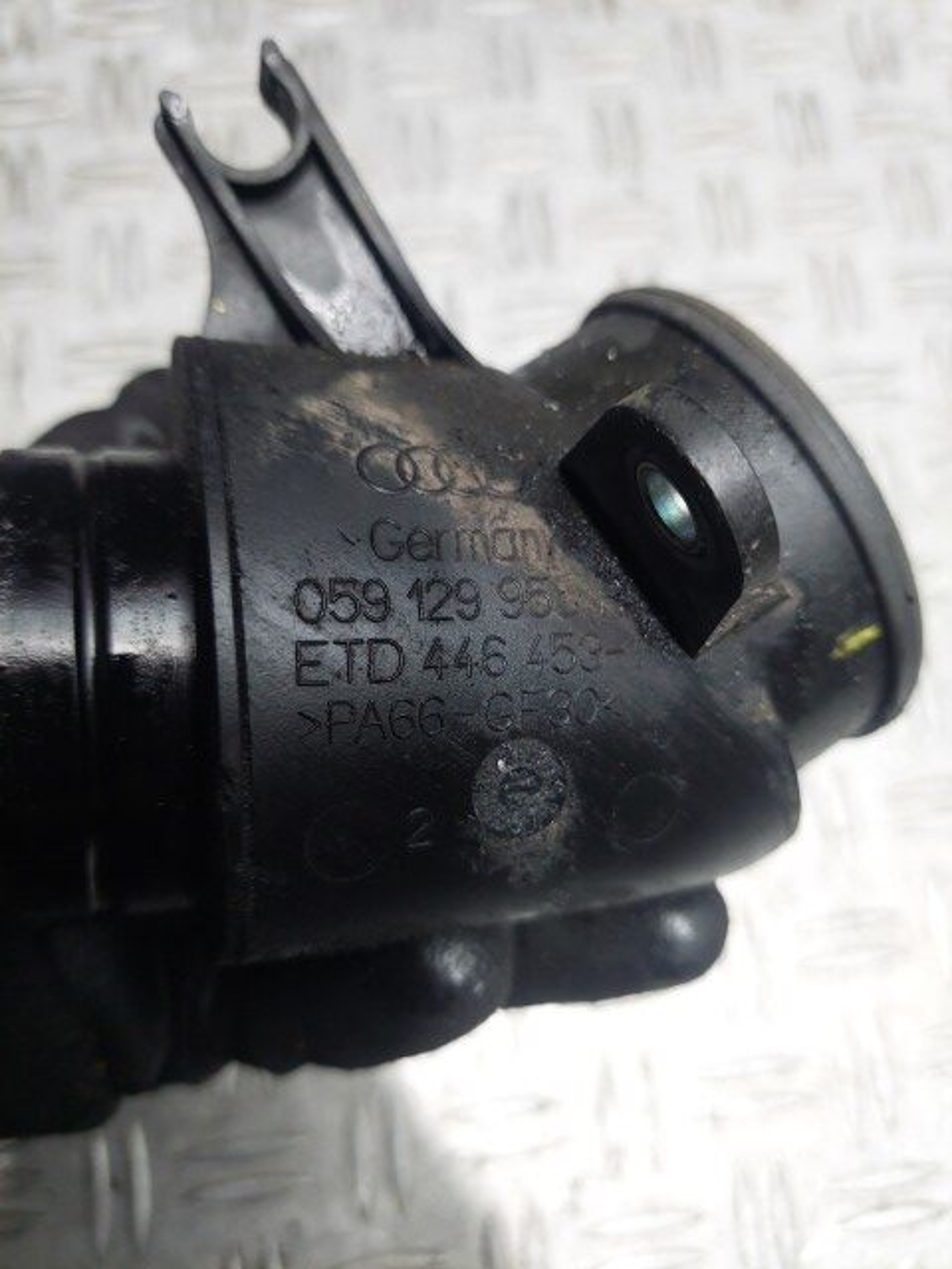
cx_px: 476
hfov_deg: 54.9
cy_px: 634
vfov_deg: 69.4
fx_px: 917
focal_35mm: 25
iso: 200
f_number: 1.8
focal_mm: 5.23
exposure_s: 1/100
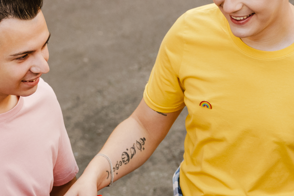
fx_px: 2989
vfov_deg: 3.7
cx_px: 178
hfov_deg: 5.6
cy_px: 250
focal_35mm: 366
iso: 640
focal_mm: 100
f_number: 2.8
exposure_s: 1/400
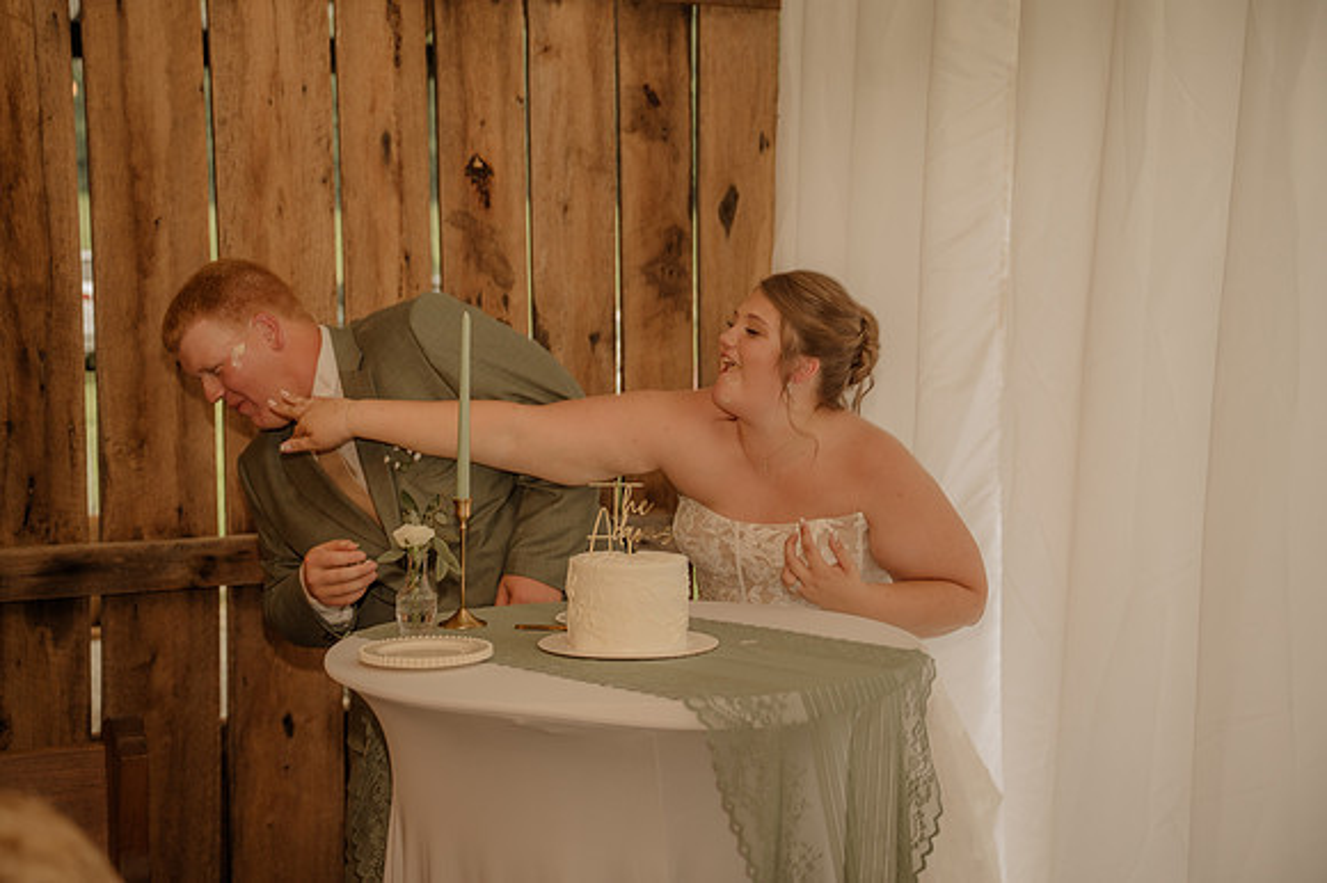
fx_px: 2009
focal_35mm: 55
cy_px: 442
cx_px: 664
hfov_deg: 36.6
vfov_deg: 24.8
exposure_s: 1/200
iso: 500
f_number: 3.2
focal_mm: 53
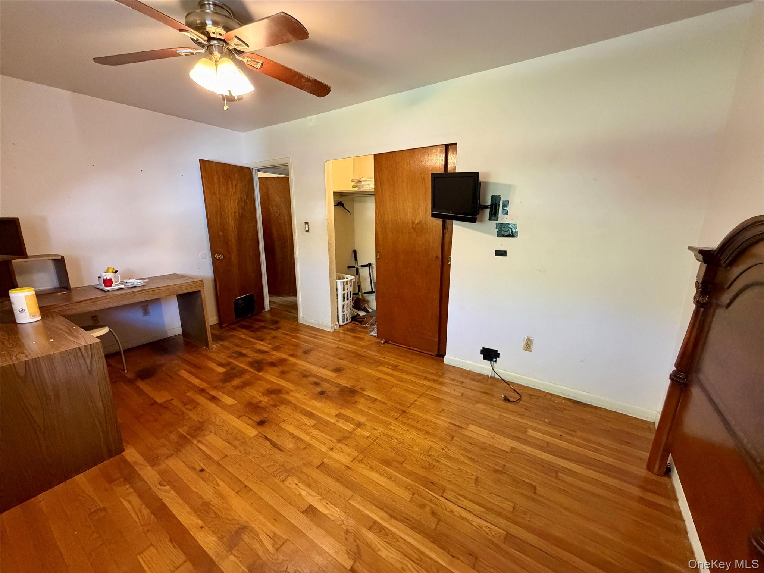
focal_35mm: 14
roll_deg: +0.4
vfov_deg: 85.7
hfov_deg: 102.1
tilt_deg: -11.8
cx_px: 382
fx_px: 309
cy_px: 286
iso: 640
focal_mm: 2.22
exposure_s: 1/60
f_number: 2.2
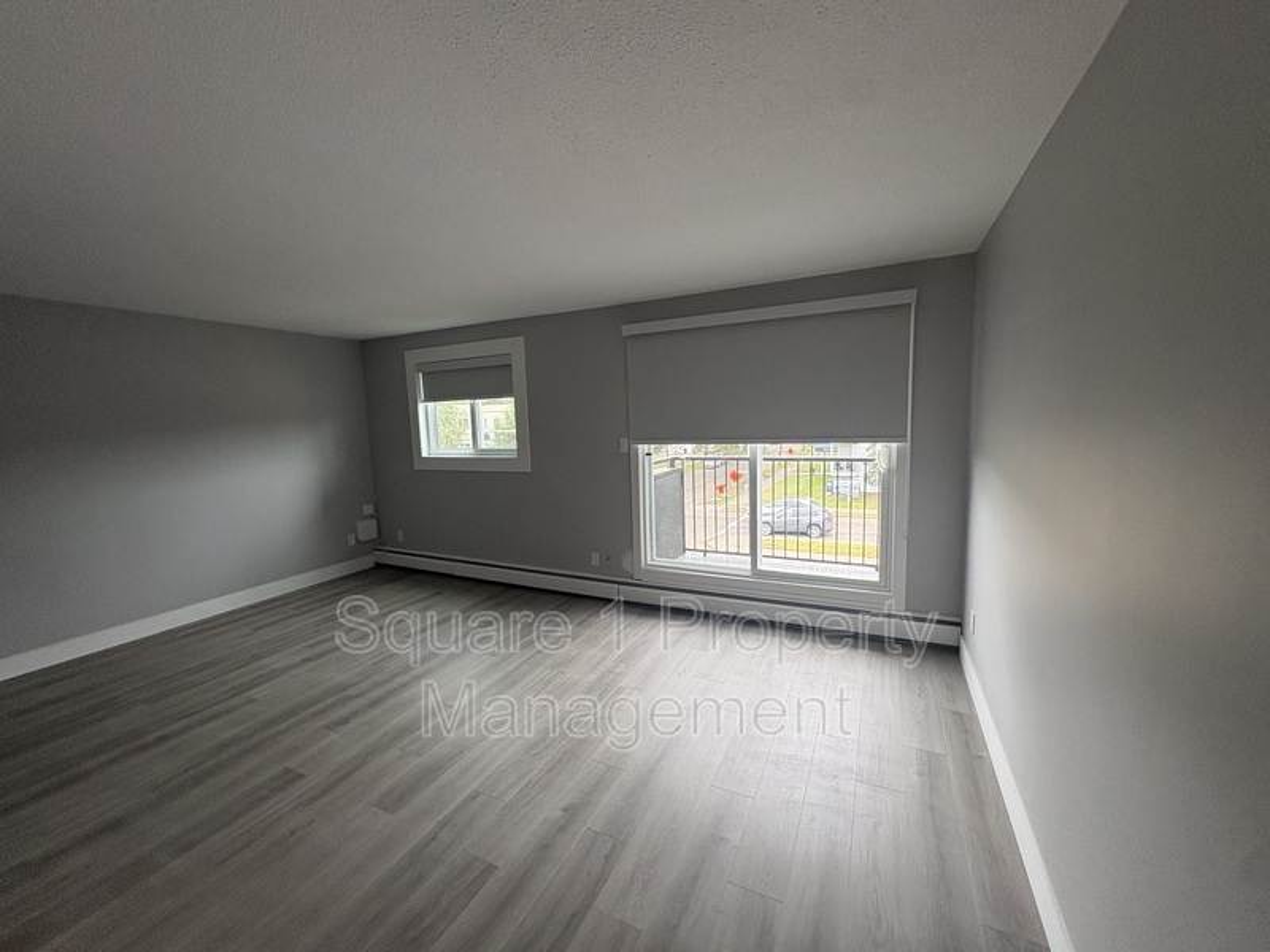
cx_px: 635
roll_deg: +1.6
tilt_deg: -6.9
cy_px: 476
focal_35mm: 14
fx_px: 514
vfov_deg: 85.7
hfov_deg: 102.1
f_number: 2.2
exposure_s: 1/99
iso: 200
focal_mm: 2.22
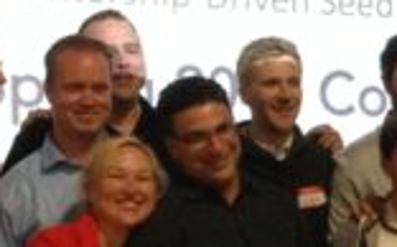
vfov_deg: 8.6
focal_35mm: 150
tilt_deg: -1.8
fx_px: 1621
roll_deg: +1.8
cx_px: 327
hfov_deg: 13.9
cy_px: 306
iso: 320
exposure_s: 1/20
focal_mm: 4.12
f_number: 2.4
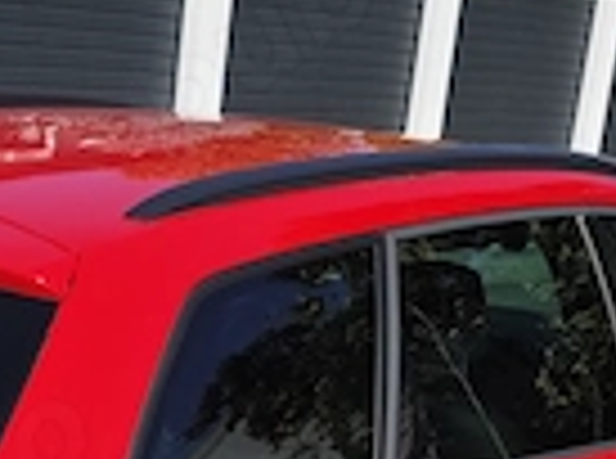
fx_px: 1793
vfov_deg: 13.8
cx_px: 112
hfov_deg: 19.3
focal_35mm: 101
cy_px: 662
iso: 50
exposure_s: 1/3399
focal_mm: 6.55
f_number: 1.6
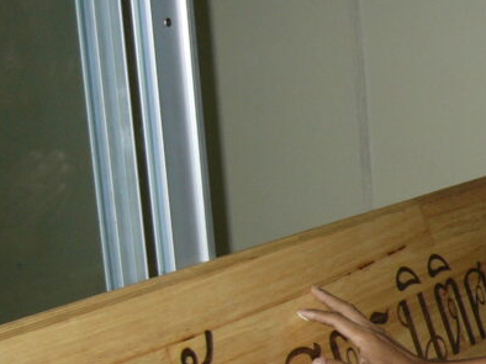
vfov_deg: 16.1
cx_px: 529
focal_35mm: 91
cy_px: 302
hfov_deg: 20.6
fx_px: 1277
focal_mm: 5.8
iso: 100
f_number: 2.8
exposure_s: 1/60
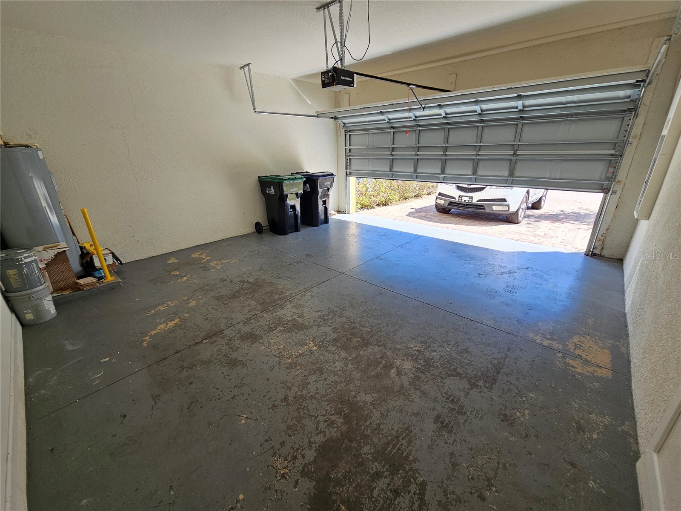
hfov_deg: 106.2
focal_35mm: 13
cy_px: 256
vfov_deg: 89.9
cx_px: 340
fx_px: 256
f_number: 2.2
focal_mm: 2.2
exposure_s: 1/156
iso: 50
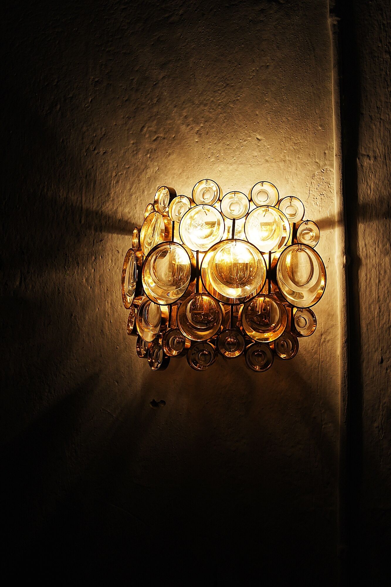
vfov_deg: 37.9
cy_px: 294
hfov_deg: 25.7
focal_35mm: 52
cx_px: 196
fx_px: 855
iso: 400
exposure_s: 1/400
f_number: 5.6
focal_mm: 35
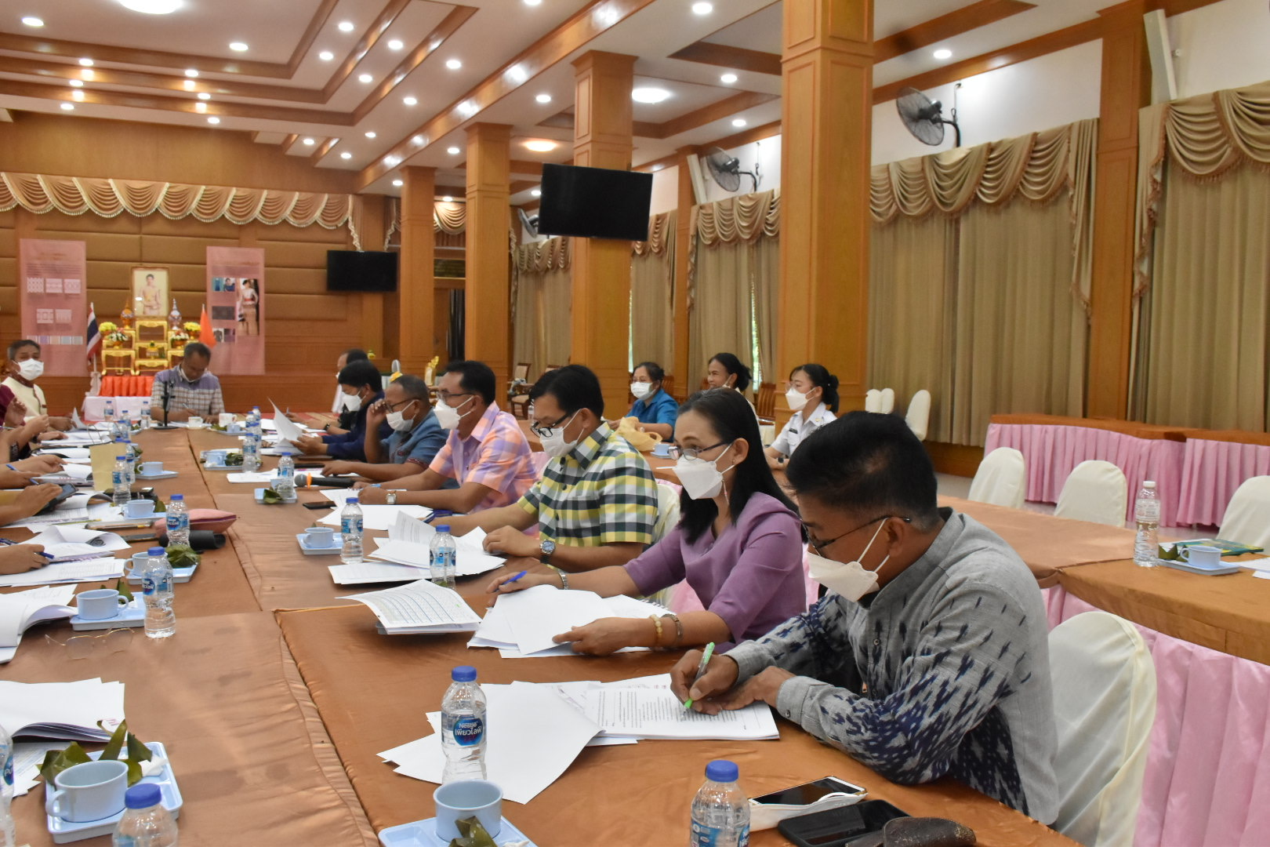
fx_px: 1058
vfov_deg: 43.6
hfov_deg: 61.9
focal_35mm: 30
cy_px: 424
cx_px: 635
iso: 2500
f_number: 6.3
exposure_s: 1/160
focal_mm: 20
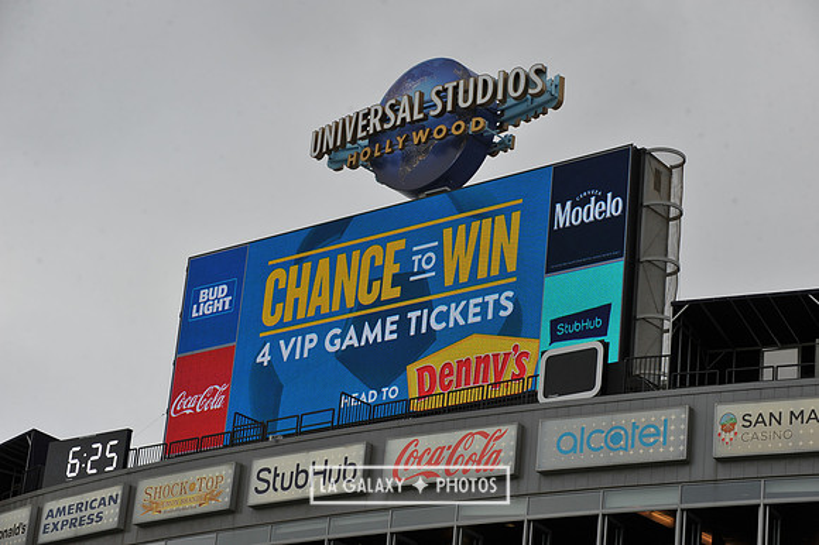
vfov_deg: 13.9
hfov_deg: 20.8
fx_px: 2228
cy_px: 272
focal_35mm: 98
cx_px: 410
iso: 400
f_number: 8
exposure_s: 1/250
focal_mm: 98
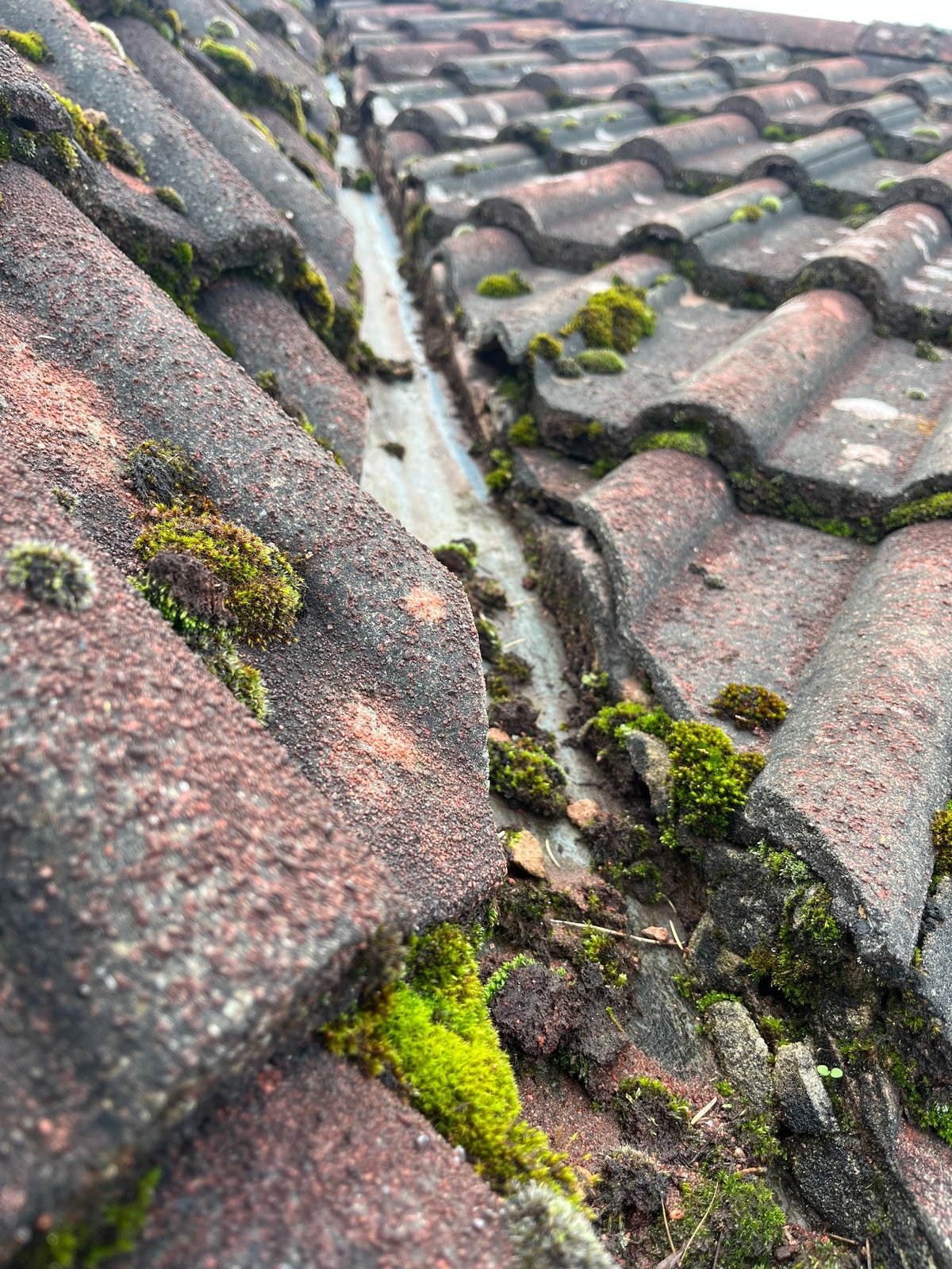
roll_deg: -16.7
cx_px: 476
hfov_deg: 53.1
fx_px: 953
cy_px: 634
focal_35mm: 26
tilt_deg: -11.9
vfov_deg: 67.3
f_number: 1.6
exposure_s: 1/122
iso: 40
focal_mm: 5.1
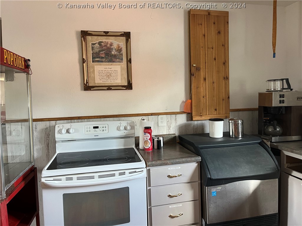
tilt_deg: -3.9
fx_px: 227
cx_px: 151
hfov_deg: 67.3
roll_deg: +2.3
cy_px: 113
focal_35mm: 26
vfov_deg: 53.1
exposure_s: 1/60
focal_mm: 5.1
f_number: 1.6
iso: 250
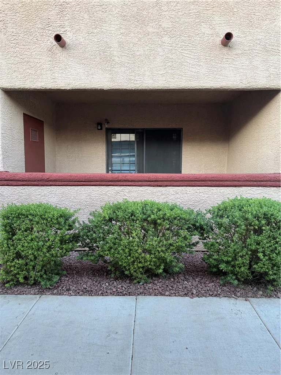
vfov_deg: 71.6
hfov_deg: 56.8
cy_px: 188
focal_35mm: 24
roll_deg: +0.7
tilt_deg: -4.9
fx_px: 260
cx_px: 140
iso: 160
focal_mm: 6.76
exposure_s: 1/121
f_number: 1.78
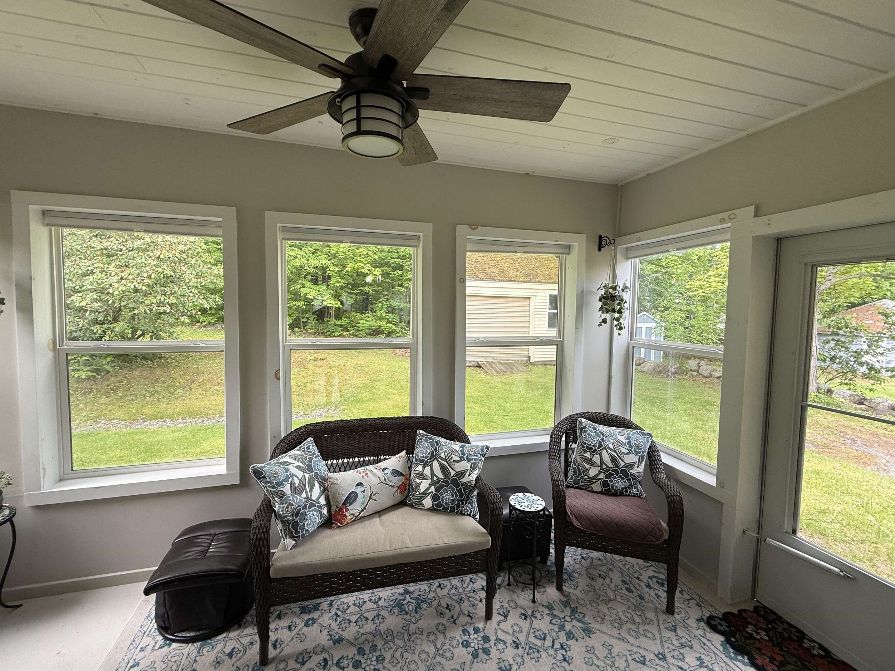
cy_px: 330
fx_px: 388
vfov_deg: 81.7
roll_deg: -0.6
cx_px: 440
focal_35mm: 15
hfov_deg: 98.2
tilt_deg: -2.2
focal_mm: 2.22
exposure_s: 1/99
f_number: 2.2
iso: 50
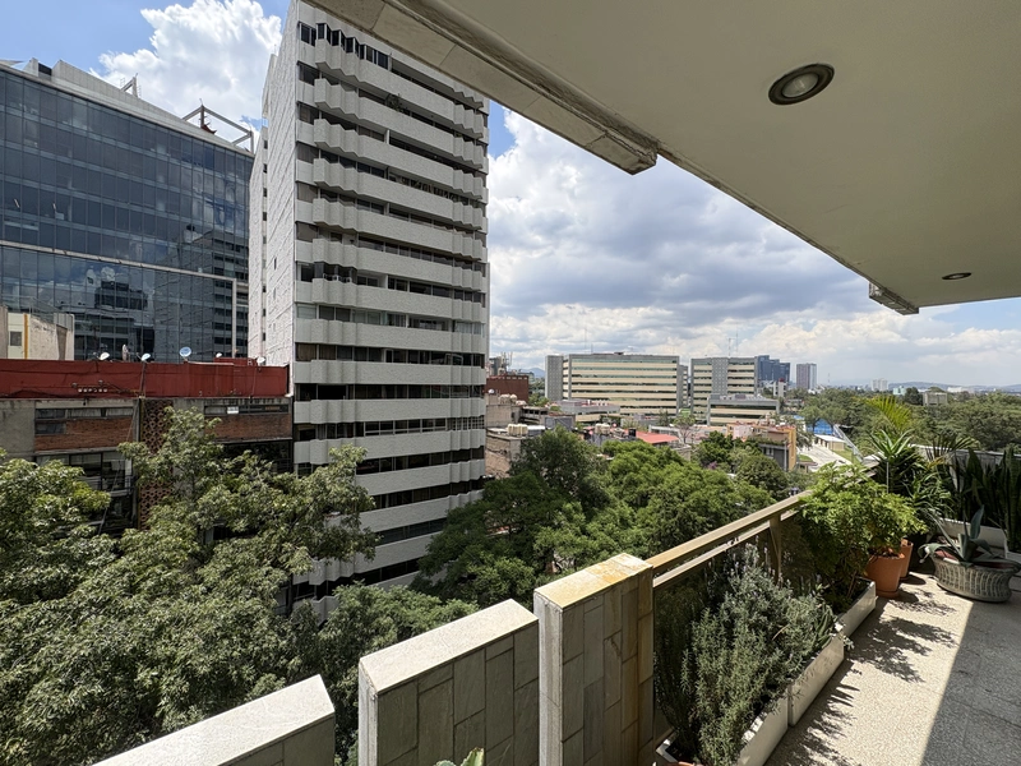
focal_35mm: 14
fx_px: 413
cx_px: 510
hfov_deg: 102.1
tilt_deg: +0.9
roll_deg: +0.3
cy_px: 383
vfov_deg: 85.7
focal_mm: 2.22
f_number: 2.2
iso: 50
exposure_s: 1/1672
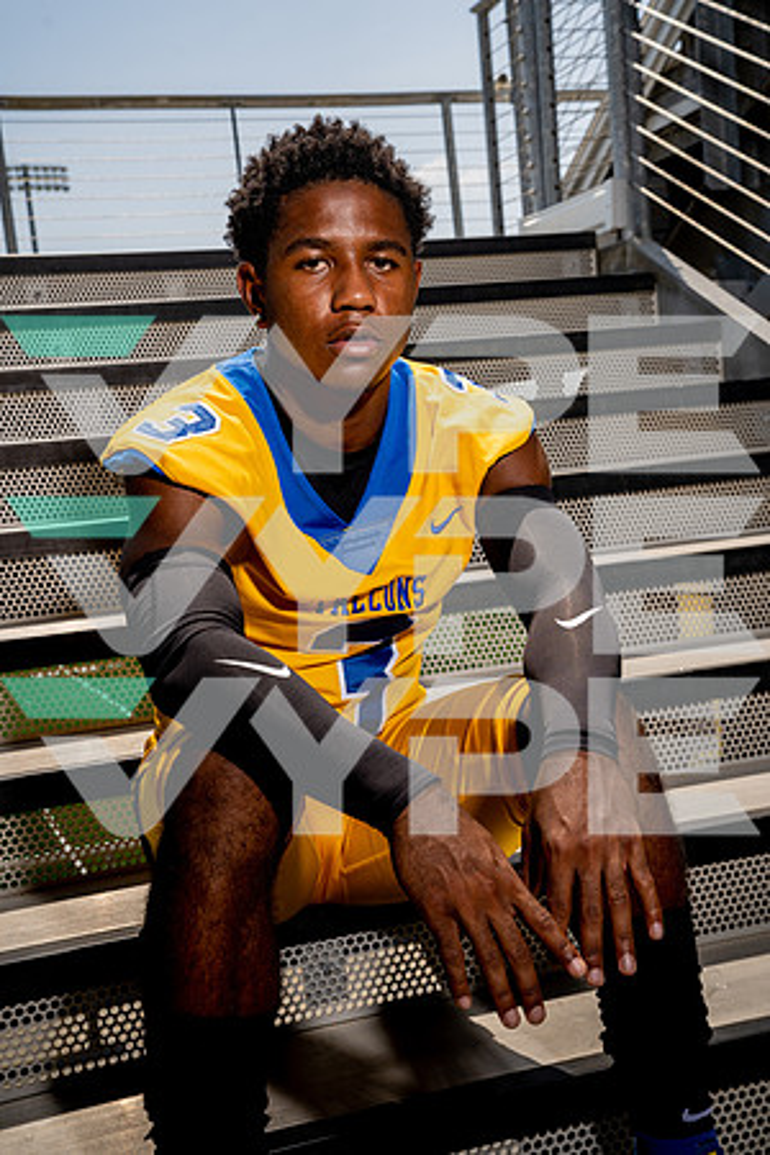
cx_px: 385
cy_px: 578
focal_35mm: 48
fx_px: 1540
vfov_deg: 41.1
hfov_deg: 28.1
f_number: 8
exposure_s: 1/250
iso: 100
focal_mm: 48
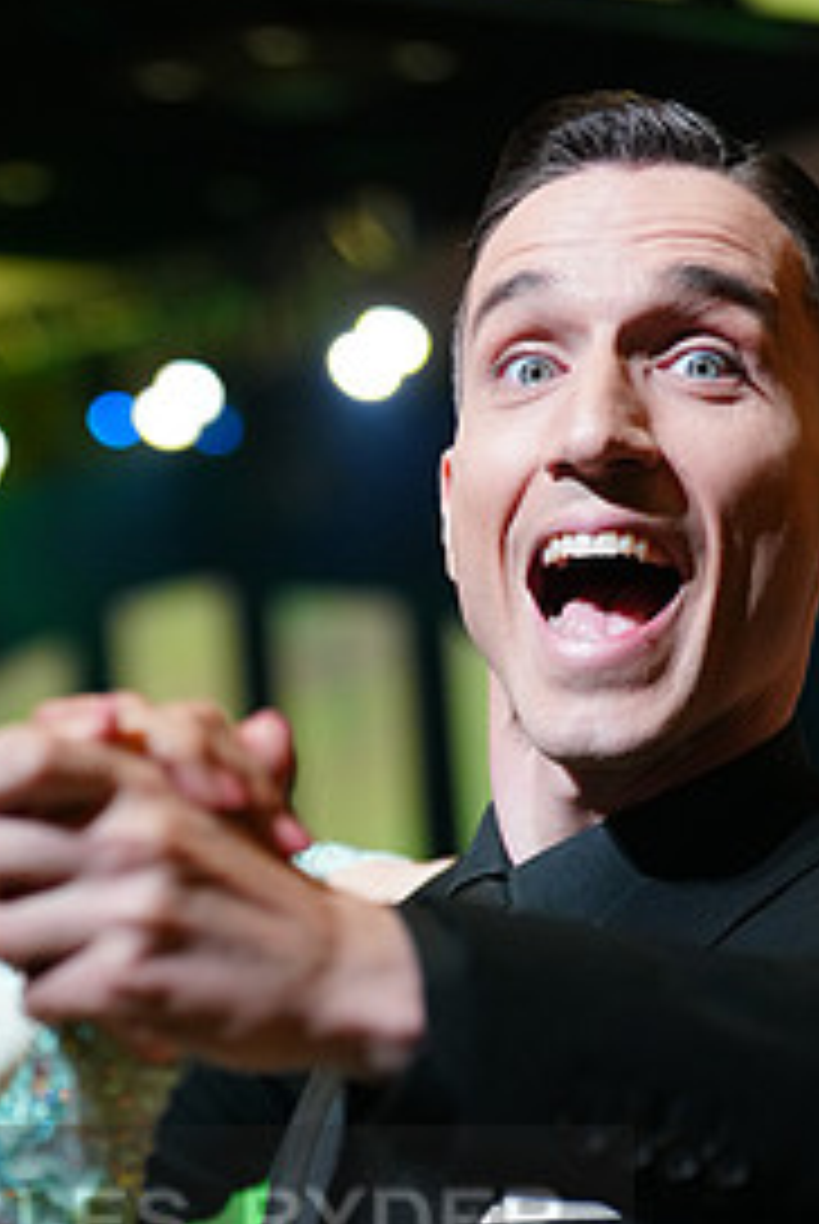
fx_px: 5071
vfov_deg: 13.5
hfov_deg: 9.2
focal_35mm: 149
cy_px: 1278
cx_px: 16
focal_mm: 70
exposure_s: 1/400
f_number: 2.8
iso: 2000
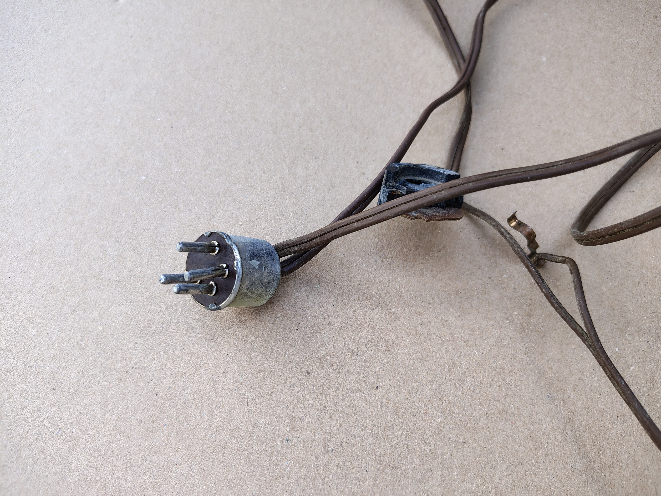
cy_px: 248
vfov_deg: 56.8
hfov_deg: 71.6
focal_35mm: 24
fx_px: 458
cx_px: 330
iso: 100
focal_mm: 5.56
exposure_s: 1/324
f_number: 1.8
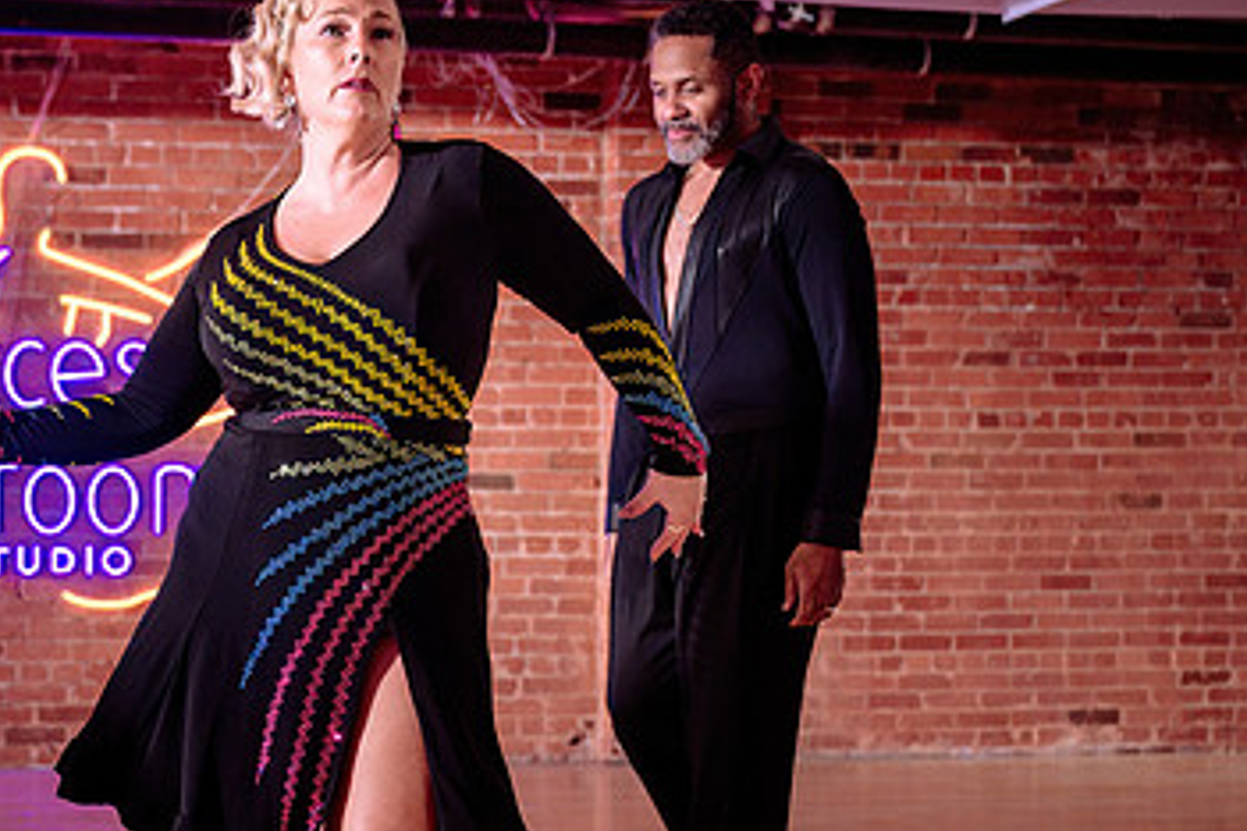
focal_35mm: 66
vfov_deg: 20.5
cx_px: 203
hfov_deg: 29.6
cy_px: 565
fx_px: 2286
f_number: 2.8
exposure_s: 1/320
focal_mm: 35
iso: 1250
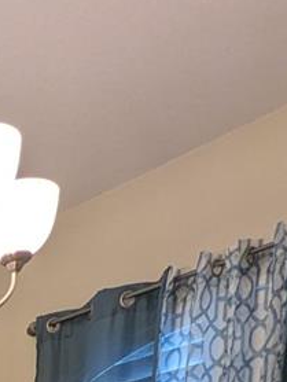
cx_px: -269
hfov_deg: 16.7
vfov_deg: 18.3
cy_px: 772
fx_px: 762
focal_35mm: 69
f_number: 2.2
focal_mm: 2.35
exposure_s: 1/40
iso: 62
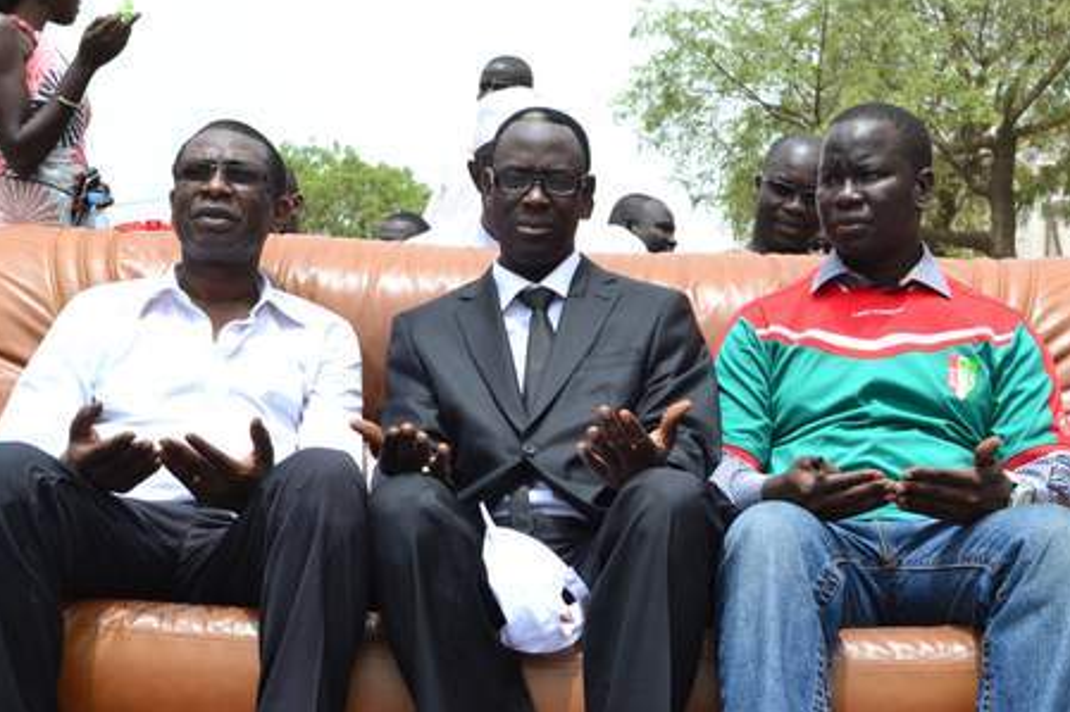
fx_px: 1812
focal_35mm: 61
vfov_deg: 22.2
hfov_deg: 32.9
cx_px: 553
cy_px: 374
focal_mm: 38
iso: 400
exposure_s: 1/320
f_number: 9
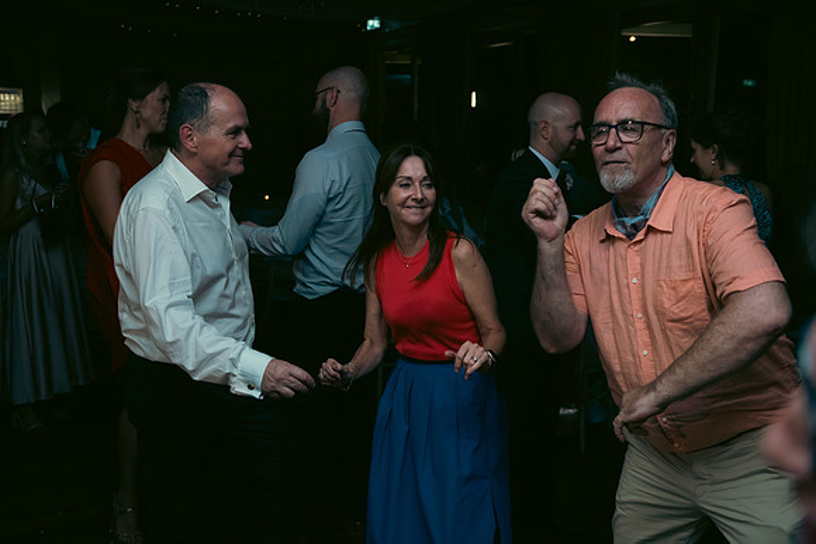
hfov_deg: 50.7
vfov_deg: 35.1
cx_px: 408
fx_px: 861
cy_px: 272
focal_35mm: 38
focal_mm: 38
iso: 800
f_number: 3.5
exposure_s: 1/160
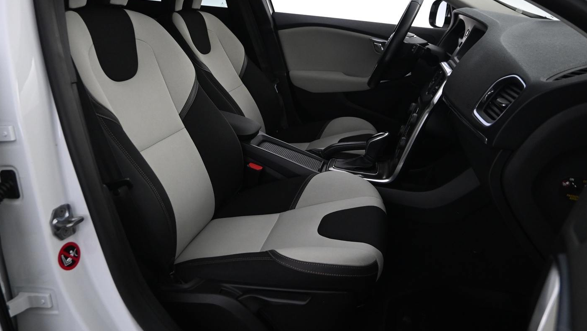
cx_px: 289
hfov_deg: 66.1
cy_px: 129
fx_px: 451
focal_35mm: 29
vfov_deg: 40.0
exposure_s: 1/30
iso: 1600
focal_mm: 16
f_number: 3.5
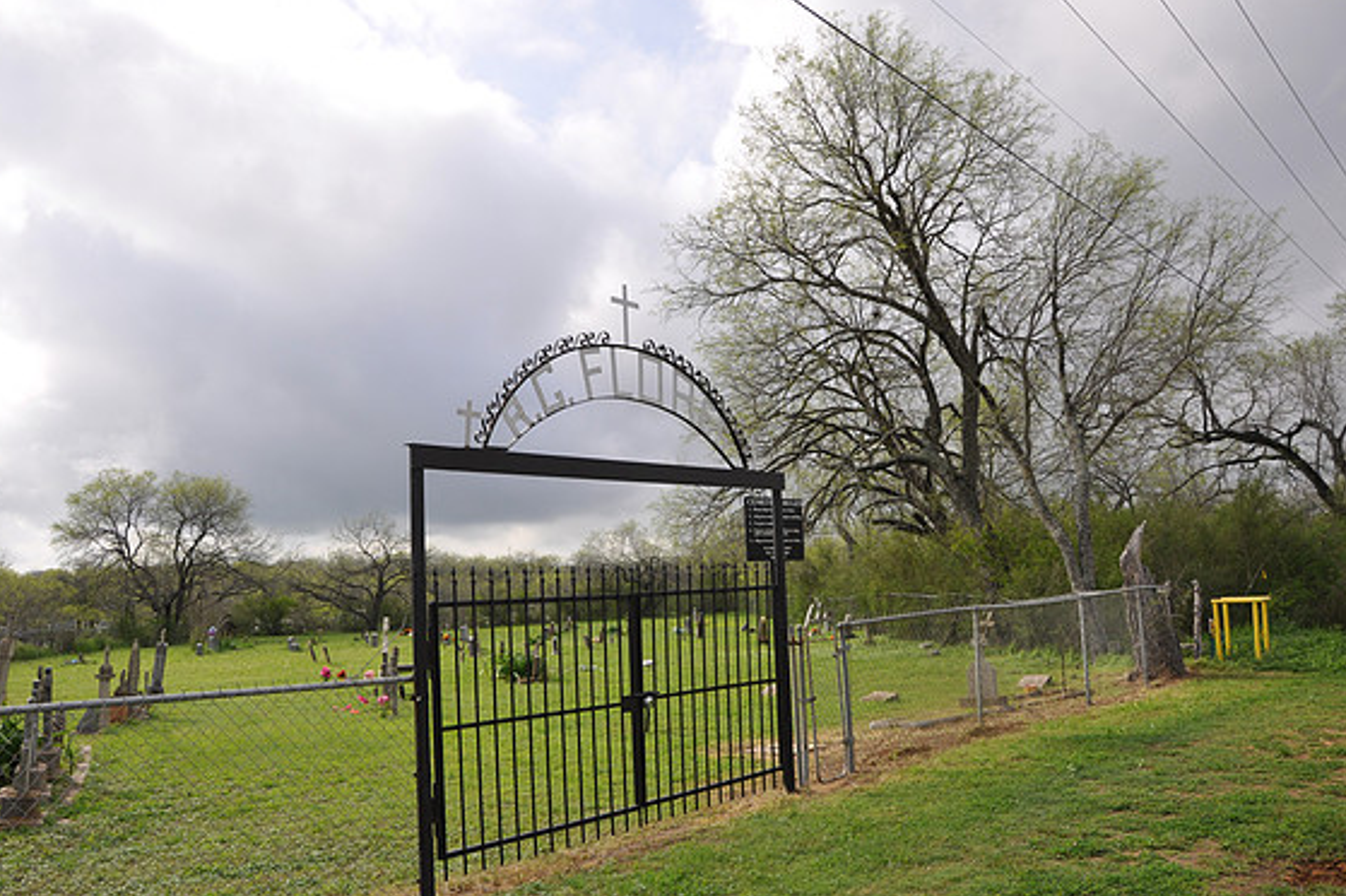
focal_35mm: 28
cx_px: 662
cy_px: 452
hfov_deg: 65.5
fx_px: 1046
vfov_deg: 46.3
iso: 200
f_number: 7.1
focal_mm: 18
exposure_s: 1/200
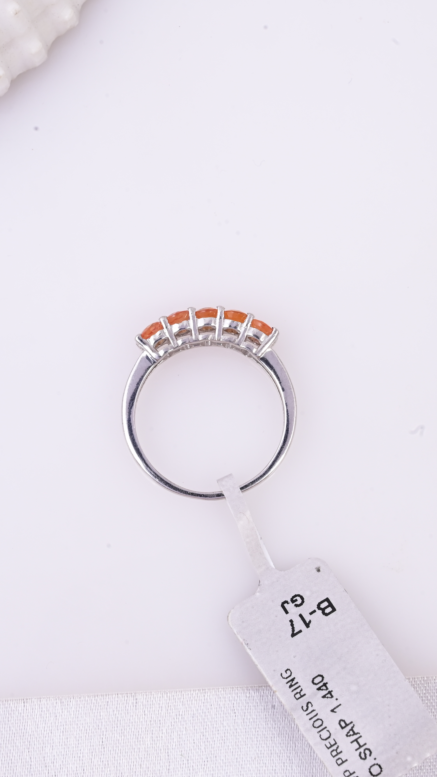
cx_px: 178
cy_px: 390
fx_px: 2287
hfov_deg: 10.9
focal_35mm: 111
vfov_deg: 19.3
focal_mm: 70
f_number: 20
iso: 640
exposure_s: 1/80
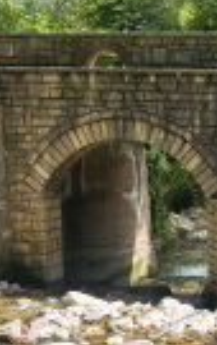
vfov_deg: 21.0
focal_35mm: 98
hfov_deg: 12.9
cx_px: 291
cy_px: 262
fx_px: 922
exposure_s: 1/1152
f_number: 1.6
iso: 32
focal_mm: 5.1
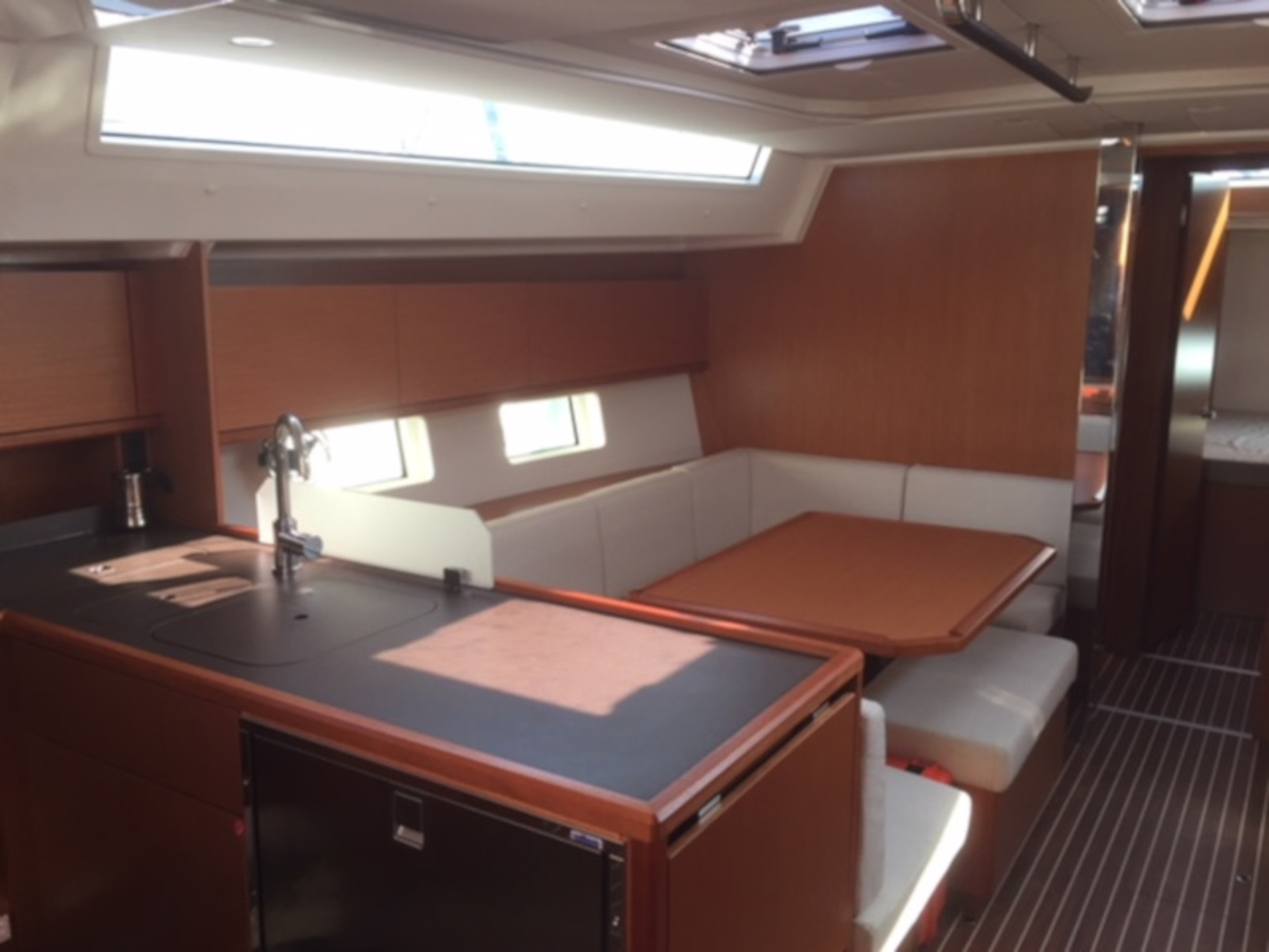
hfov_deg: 61.7
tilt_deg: -10.7
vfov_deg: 48.2
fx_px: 1063
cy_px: 476
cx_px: 634
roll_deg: -0.6
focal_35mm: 29
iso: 32
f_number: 2.2
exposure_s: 1/50
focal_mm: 4.15
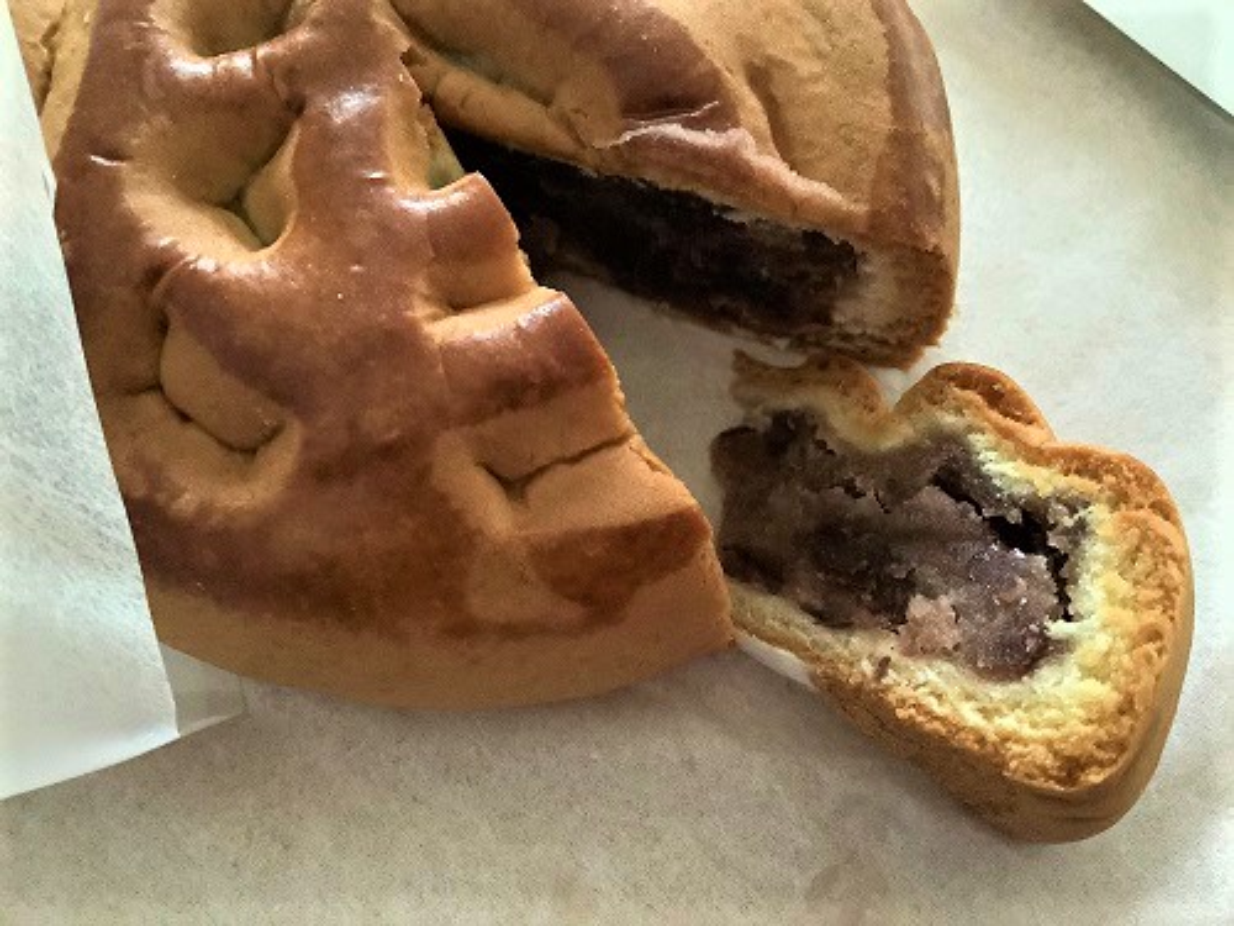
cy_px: 463
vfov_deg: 45.4
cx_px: 617
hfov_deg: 58.4
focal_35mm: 31
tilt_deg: -75.7
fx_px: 1105
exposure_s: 1/30
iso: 640
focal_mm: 3.3
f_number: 2.4
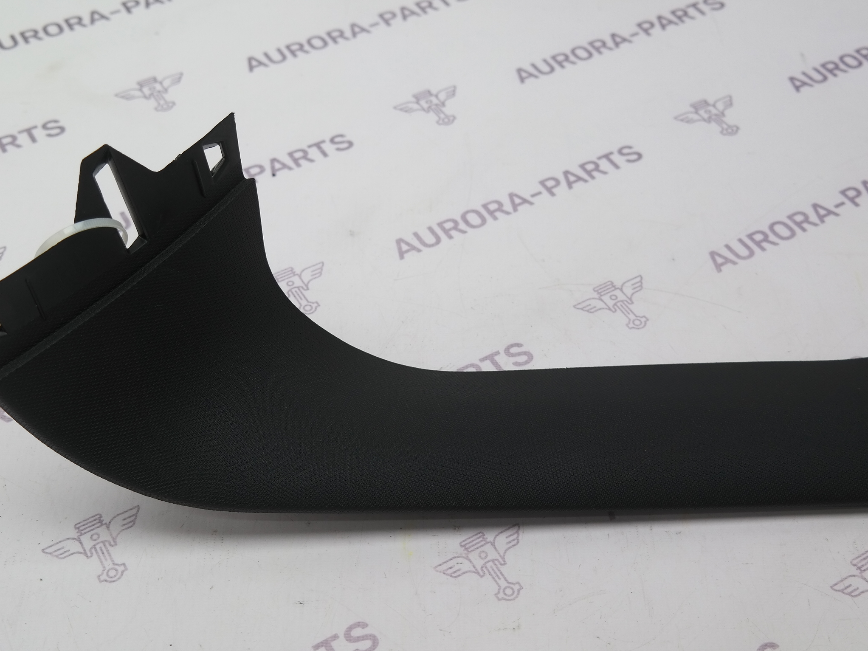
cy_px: 310
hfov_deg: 44.8
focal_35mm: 42
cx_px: 457
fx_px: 1053
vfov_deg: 34.3
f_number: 3.5
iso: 100
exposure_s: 1/80
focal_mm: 20
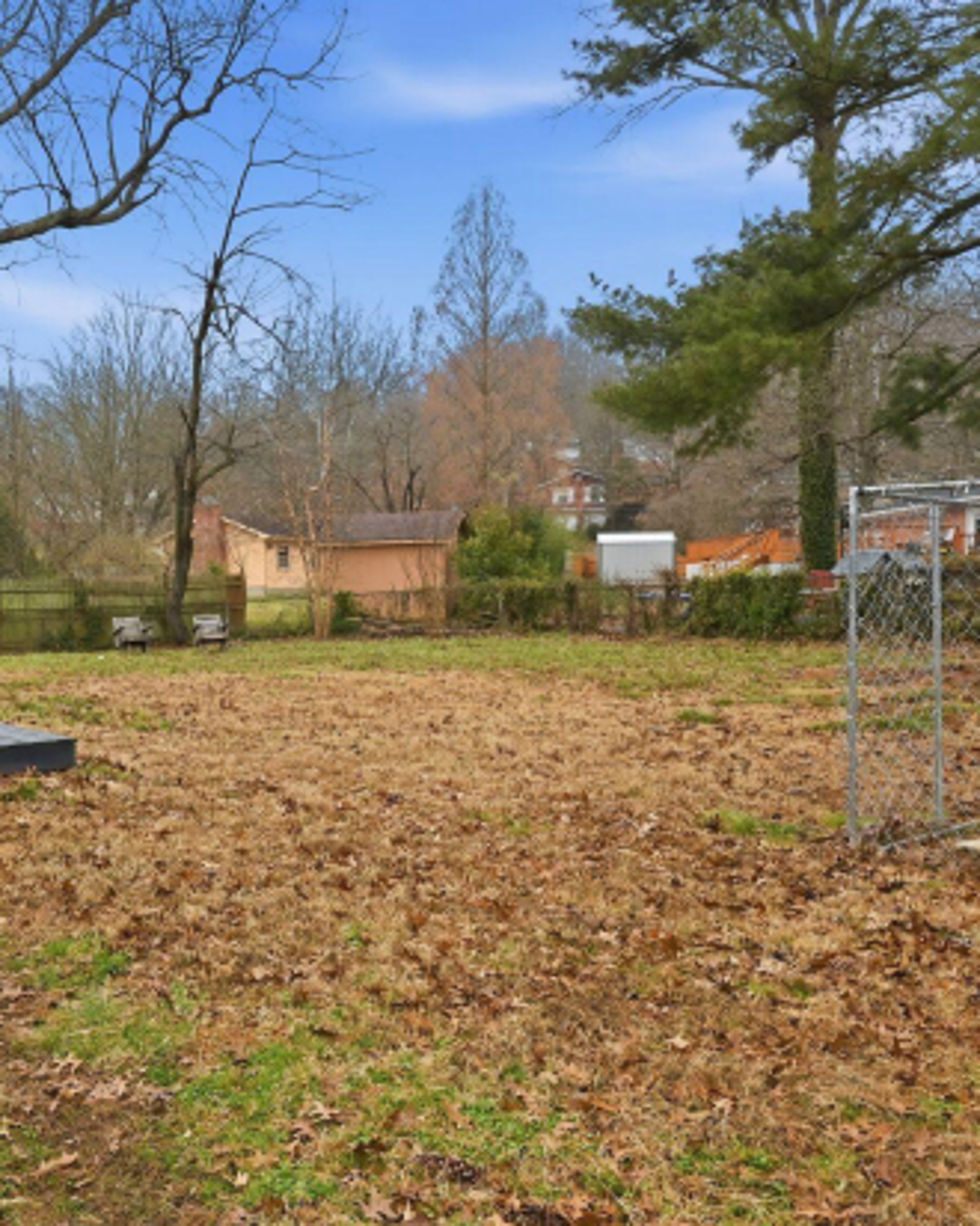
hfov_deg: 48.5
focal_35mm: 29
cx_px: 278
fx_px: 1052
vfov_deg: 60.5
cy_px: 623
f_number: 11
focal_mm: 17
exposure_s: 1/80
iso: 400
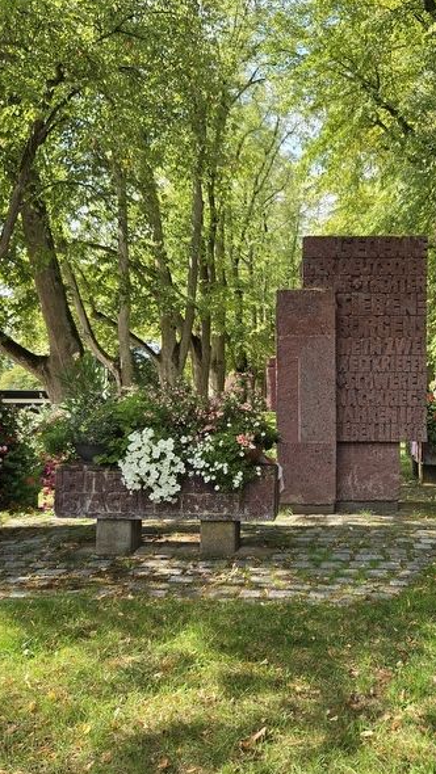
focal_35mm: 34
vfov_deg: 58.0
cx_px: 307
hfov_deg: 34.2
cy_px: 384
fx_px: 699
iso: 80
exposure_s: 1/775
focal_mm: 5.4
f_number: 1.8
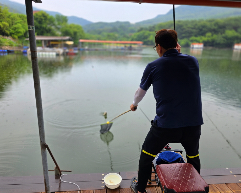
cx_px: 123
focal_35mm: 25
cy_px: 100
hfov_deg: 68.1
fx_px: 178
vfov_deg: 56.8
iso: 40
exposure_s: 1/359
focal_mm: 6.3
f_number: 1.7
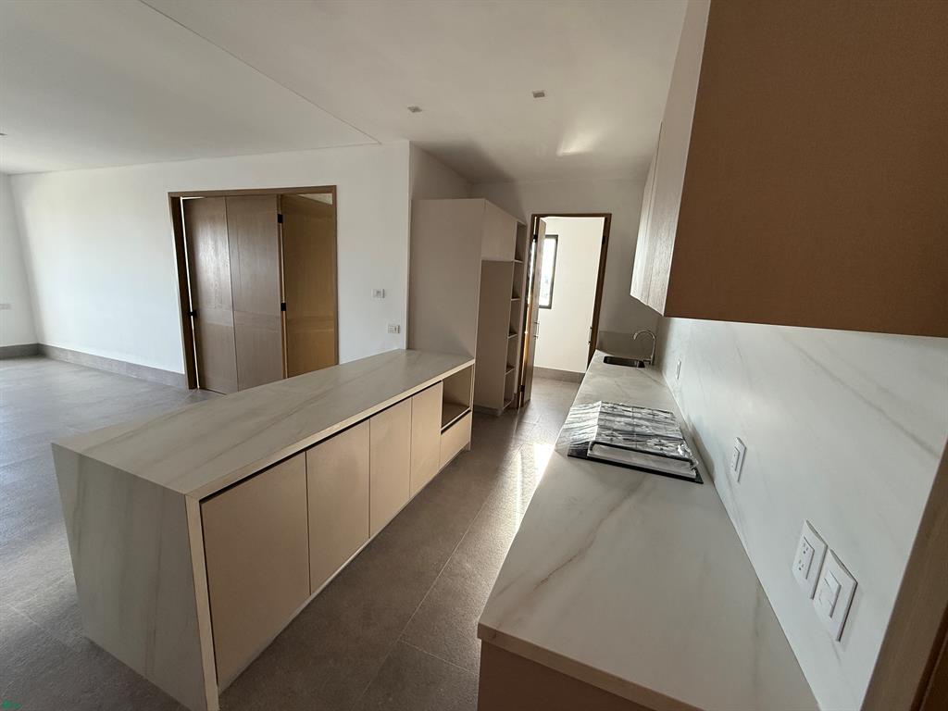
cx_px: 474
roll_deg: -3.5
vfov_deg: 85.7
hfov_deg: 102.1
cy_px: 356
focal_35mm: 14
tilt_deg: -11.5
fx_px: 383
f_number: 2.2
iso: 160
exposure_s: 1/120
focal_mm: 2.22
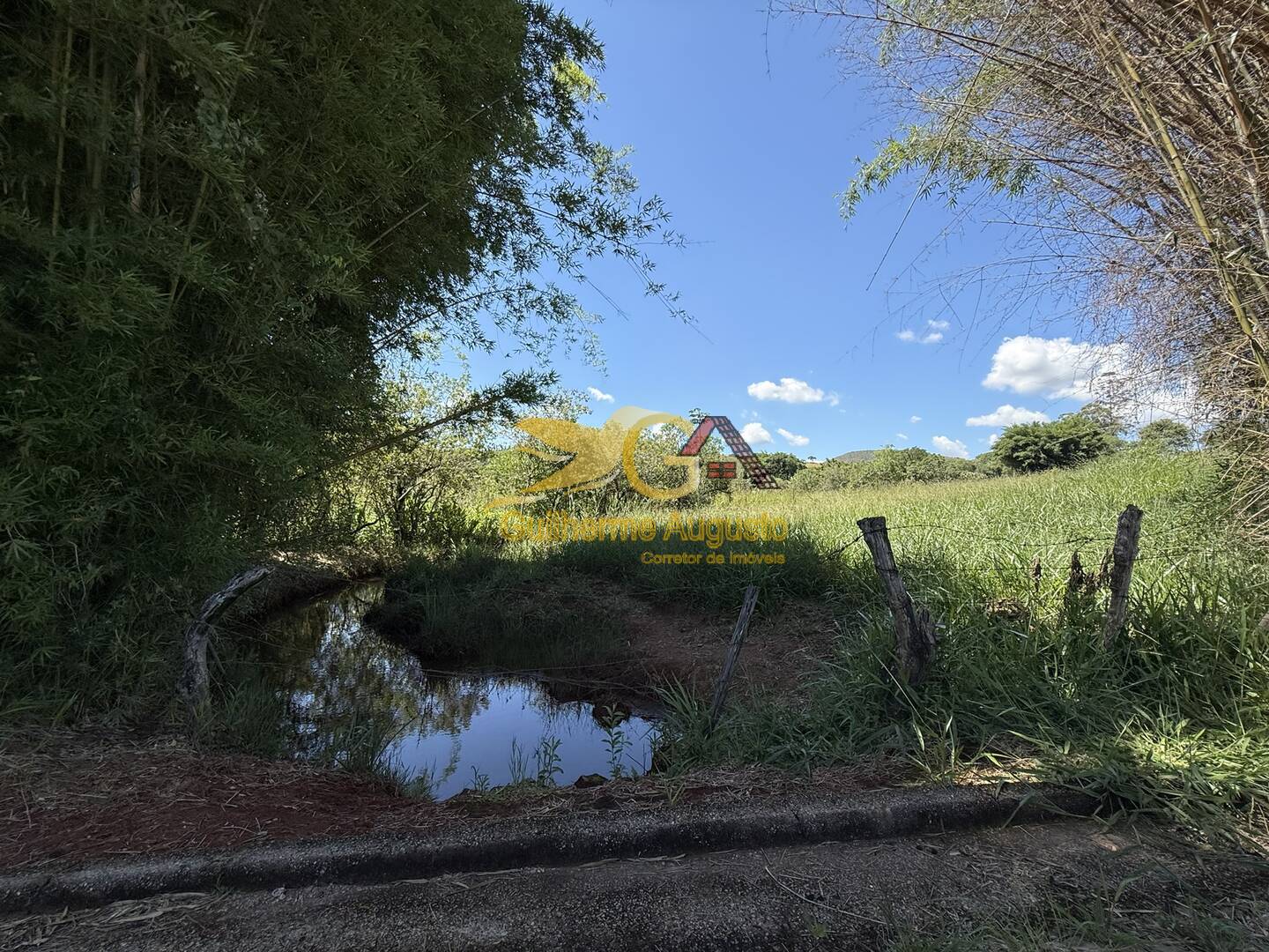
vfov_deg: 85.7
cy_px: 476
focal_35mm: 14
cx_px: 634
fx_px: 513
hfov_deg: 102.1
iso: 50
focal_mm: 2.22
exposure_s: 1/1167
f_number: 2.2
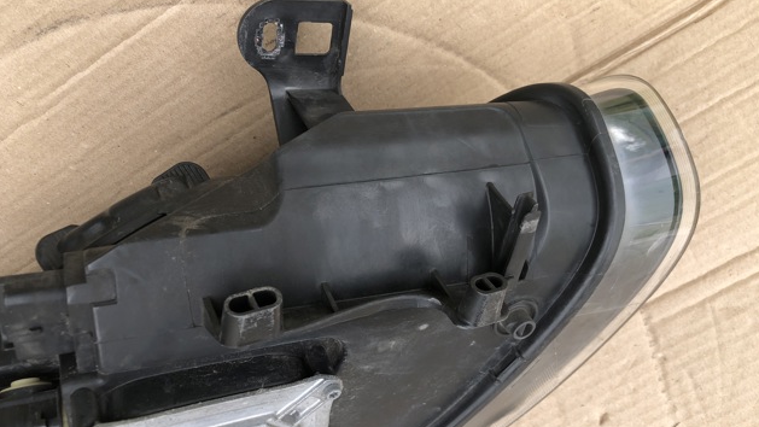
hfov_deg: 62.6
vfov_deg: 37.8
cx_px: 379
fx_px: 624
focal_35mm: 31
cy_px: 230
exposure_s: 1/218
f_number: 1.8
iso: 20
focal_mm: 4
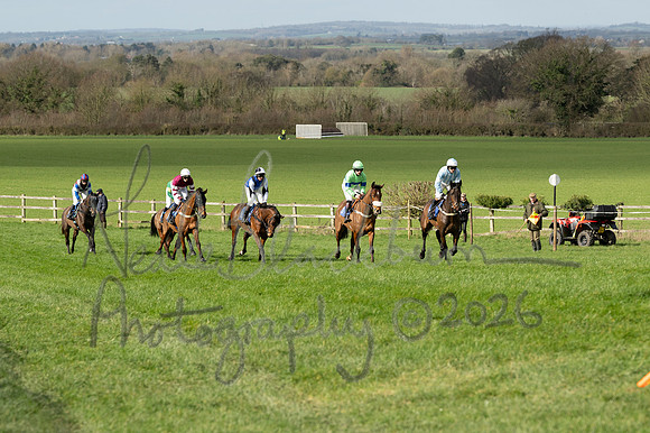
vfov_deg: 9.3
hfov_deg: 13.9
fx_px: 2671
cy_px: 216
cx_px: 325
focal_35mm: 148
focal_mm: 99
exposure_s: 1/1600
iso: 200
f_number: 4
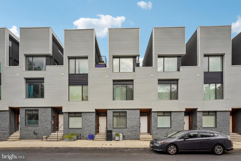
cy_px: 80
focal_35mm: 17
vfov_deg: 69.5
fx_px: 116
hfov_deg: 92.3
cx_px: 120
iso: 500
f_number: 8
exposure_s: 1/800
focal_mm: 17.3
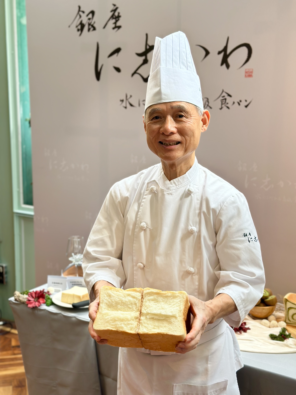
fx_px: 547
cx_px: 148
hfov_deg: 30.3
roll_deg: -1.7
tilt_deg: -9.6
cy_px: 198
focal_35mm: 48
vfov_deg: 39.7
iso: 80
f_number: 1.78
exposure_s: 1/121
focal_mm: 6.86
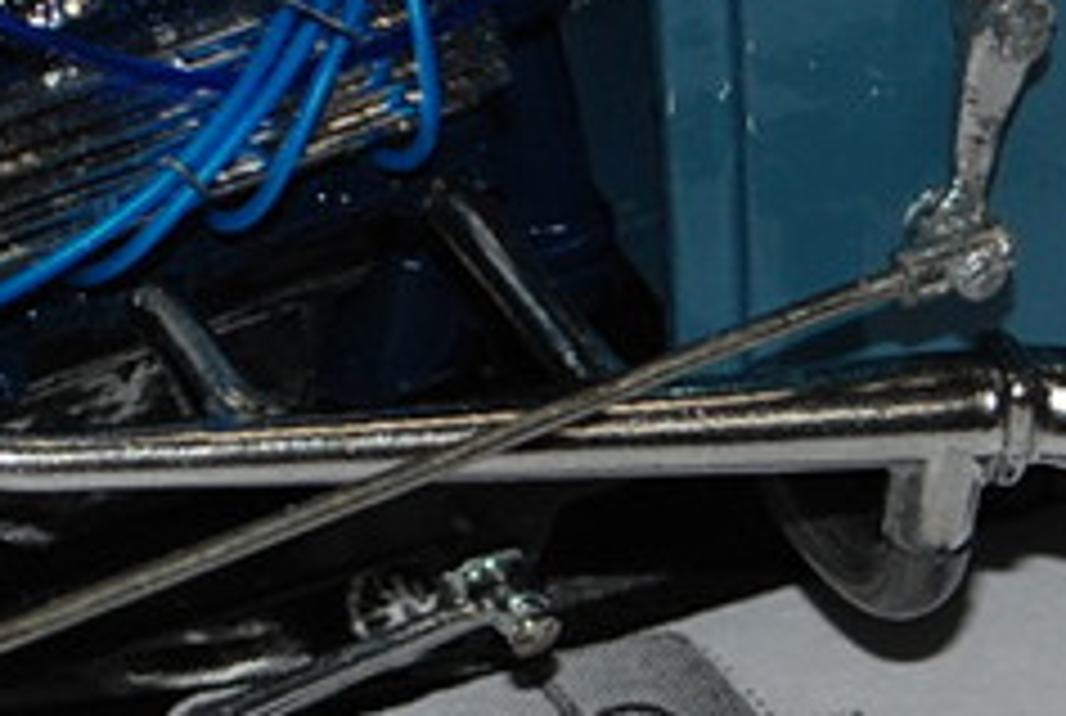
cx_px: 684
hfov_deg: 2.9
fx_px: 21004
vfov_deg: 2.0
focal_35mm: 708
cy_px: -11
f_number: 5.6
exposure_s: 1/60
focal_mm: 80
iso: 200
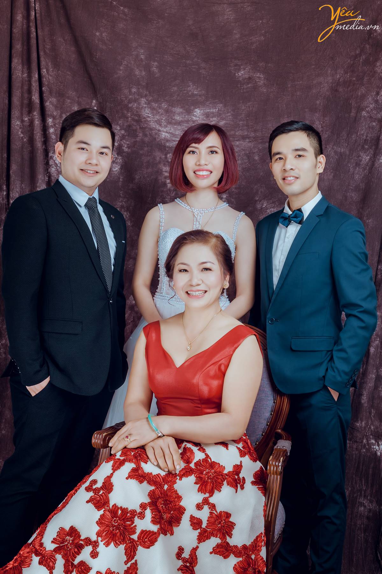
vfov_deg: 39.6
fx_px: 797
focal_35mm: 50
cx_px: 191
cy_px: 287
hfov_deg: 27.0
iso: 100
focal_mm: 50
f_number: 13
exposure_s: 1/125
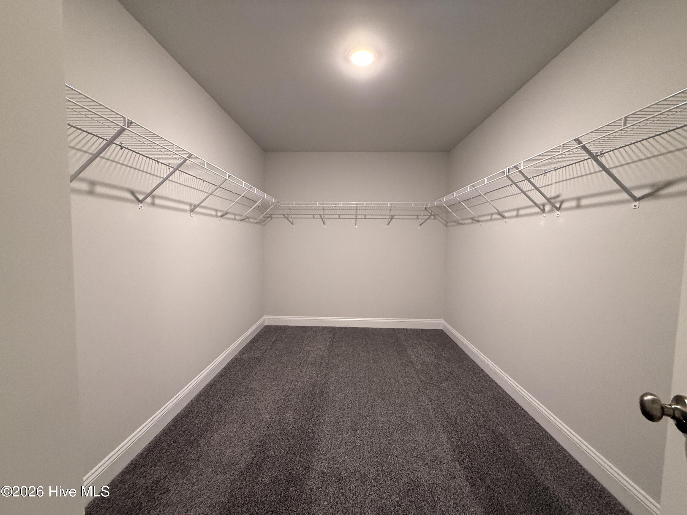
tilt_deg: -4.5
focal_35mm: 14
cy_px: 258
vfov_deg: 85.7
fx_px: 278
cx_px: 344
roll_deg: -1.0
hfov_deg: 102.1
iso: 400
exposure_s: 1/60
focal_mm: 2.22
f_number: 2.2
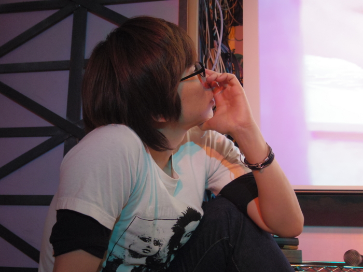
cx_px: 182
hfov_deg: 40.4
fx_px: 493
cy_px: 136
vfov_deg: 30.9
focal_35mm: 47
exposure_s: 1/60
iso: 800
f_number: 1.9
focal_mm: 8.5
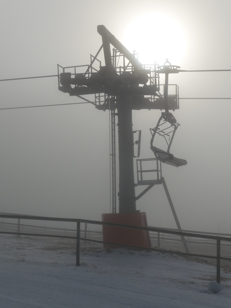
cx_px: 116
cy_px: 154
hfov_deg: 23.6
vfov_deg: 31.2
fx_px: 552
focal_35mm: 62
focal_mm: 10.5
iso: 100
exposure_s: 1/800
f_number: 10
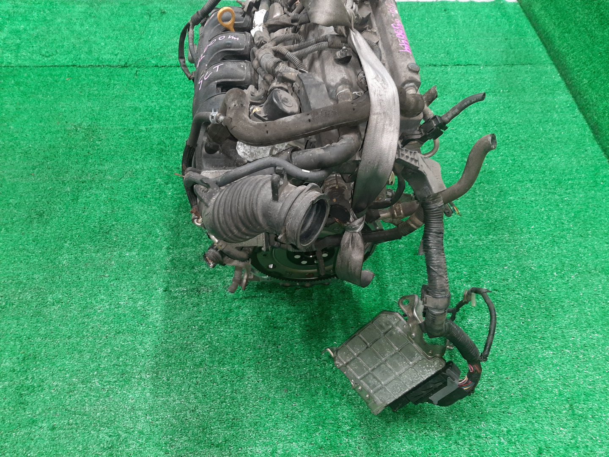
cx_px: 304
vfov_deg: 53.1
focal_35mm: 26
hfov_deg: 67.3
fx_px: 457
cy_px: 228
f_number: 1.7
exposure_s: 1/50
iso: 212
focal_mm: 3.93
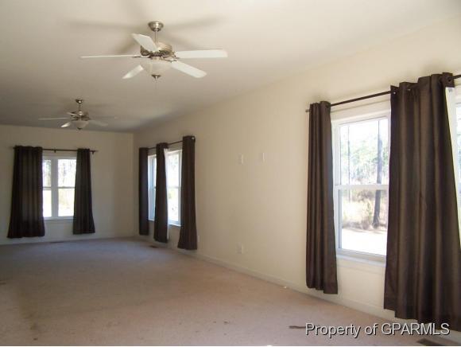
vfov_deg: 37.8
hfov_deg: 48.9
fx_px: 506
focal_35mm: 38
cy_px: 174
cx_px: 230
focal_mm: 6.3
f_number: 2.8
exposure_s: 1/45
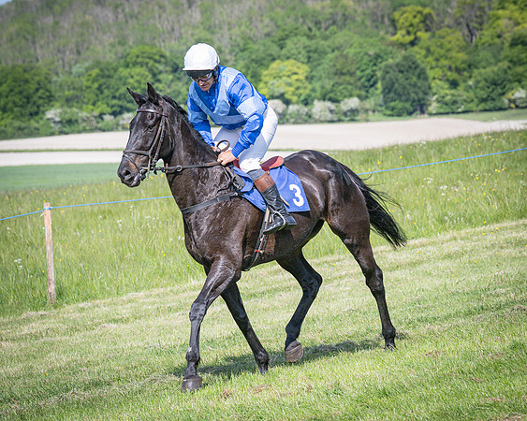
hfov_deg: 9.8
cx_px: 282
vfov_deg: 7.9
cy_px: 221
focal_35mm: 196
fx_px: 3063
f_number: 4
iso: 400
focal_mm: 93
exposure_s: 1/3200
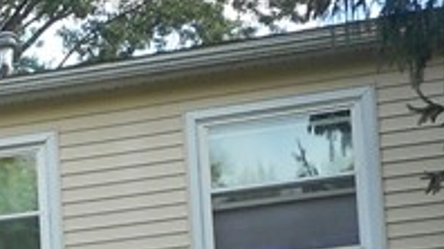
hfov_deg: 13.7
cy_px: 518
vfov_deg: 8.1
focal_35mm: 141
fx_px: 1659
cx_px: -348
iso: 80
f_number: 3.7
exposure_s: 1/160
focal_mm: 4.5
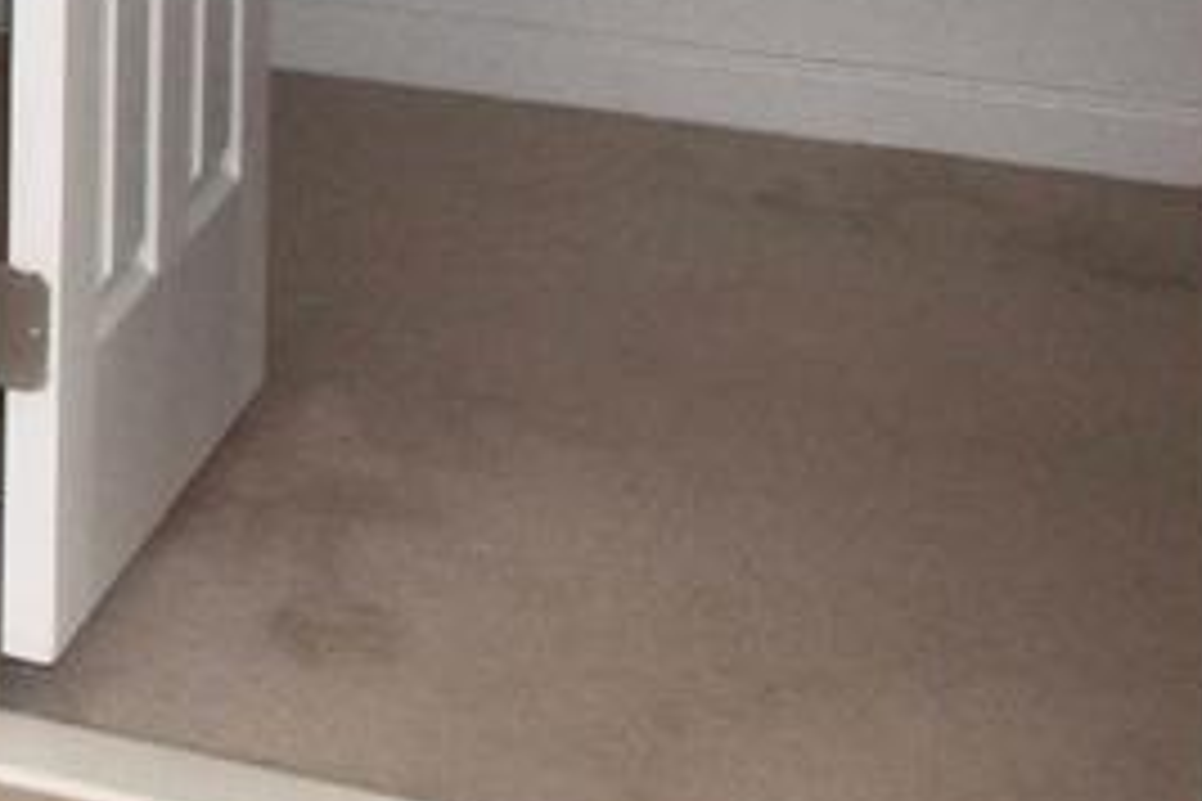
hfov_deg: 13.1
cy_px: -812
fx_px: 3839
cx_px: -1720
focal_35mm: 115
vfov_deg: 10.8
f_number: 13
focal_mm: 10
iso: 400
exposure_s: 1/50
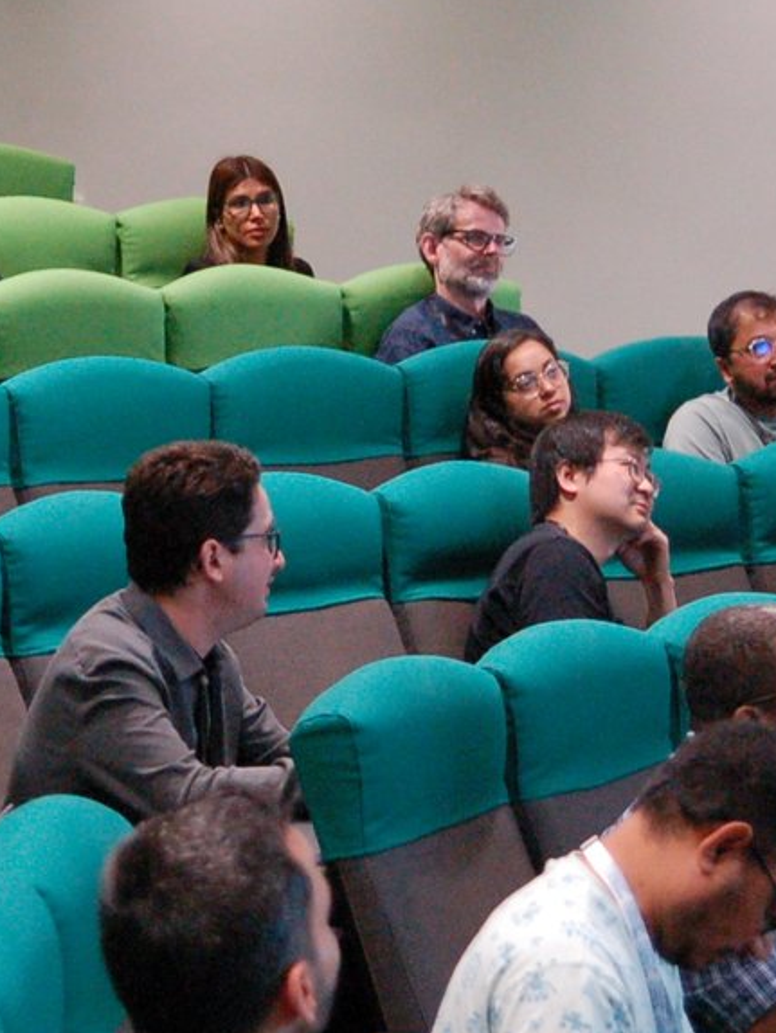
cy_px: 490
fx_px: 5247
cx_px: 263
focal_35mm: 176
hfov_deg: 8.5
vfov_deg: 11.2
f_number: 3.2
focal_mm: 35
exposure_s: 1/125
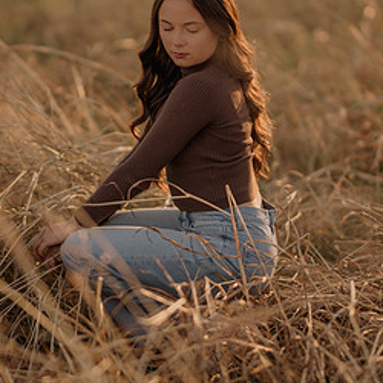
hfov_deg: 13.4
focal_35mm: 130
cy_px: 155
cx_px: 195
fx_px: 1627
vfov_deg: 13.4
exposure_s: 1/1250
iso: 200
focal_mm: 85
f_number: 1.4
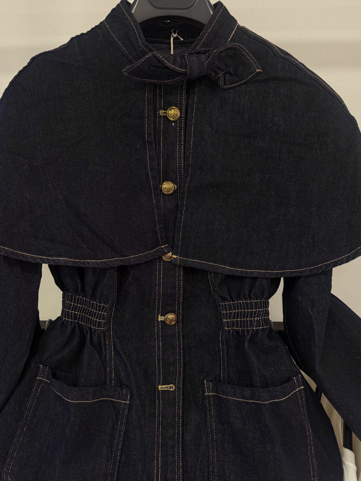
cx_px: 180
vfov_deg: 71.6
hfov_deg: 56.8
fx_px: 334
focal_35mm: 24
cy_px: 240
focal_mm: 6.76
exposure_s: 1/50
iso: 125
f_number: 1.78
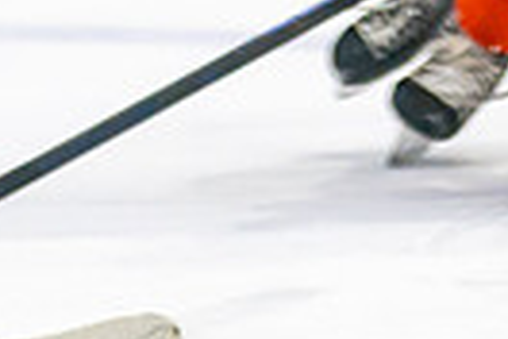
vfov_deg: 1.1
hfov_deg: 1.6
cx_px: 530
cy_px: -101
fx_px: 17849
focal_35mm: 1265
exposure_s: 1/640
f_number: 2.8
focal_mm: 150
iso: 800
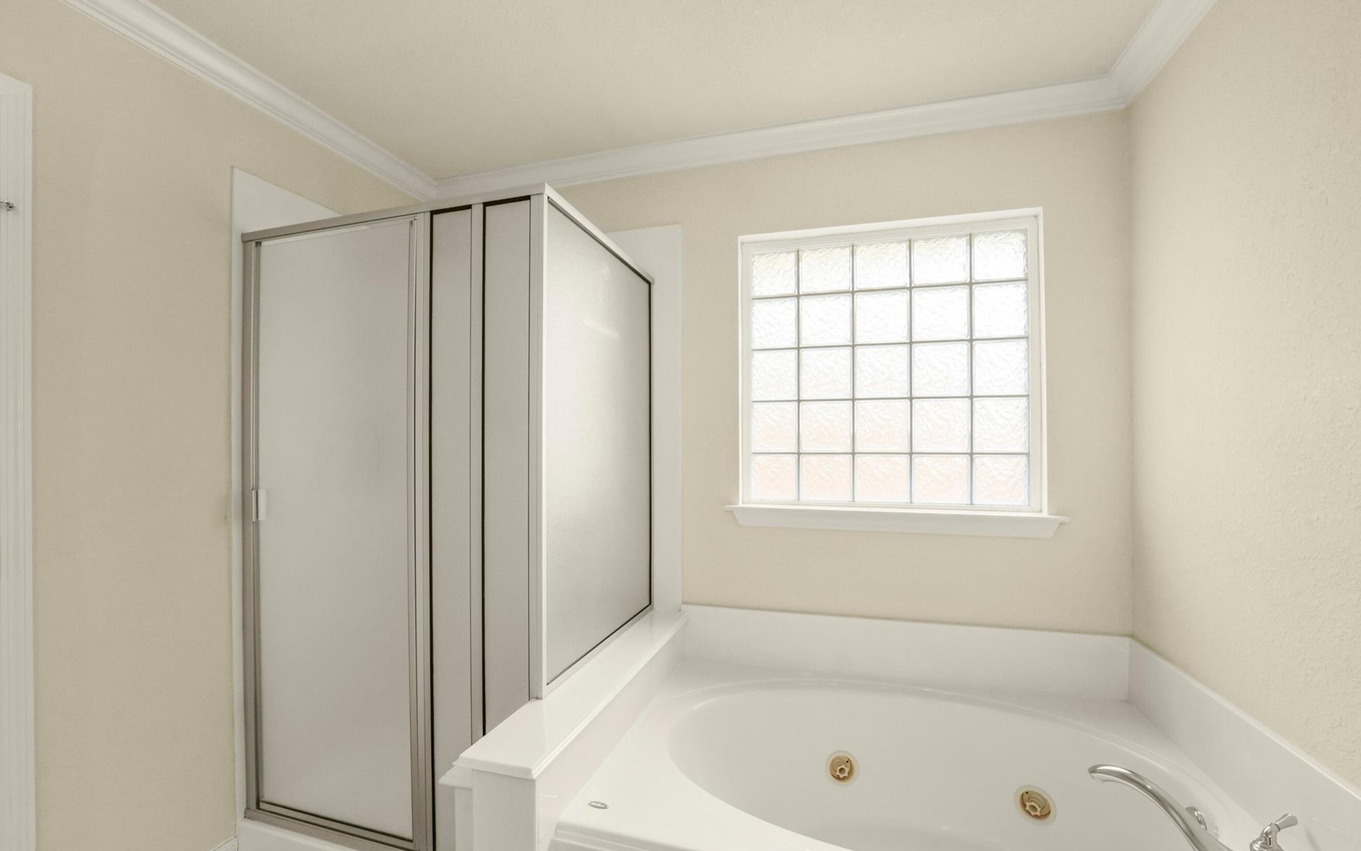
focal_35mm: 15
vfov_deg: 74.7
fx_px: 556
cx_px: 665
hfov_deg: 101.4
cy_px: 449
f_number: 11
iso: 500
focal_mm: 14
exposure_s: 1/30
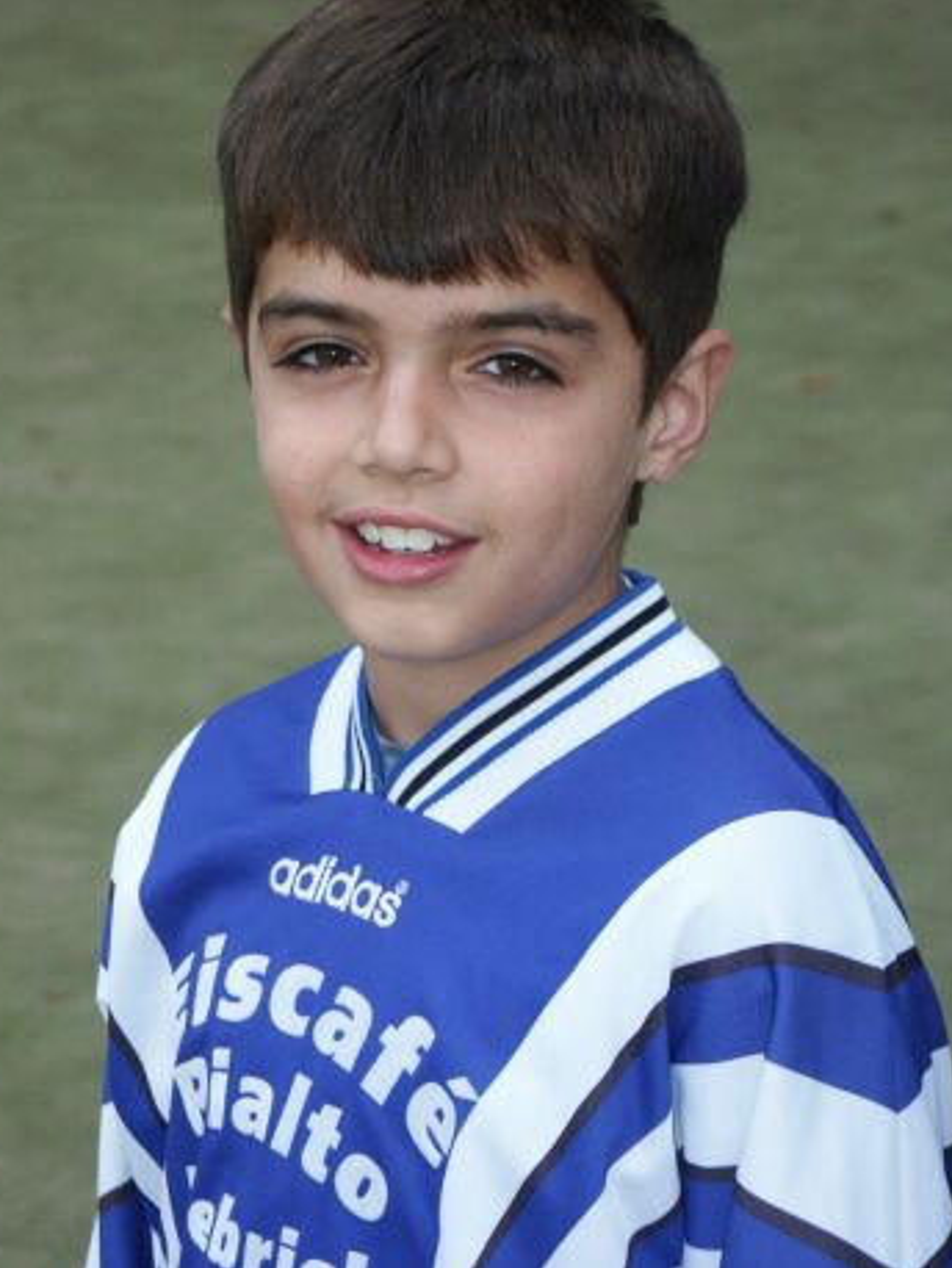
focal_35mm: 142
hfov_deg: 10.5
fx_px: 5202
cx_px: 423
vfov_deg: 13.9
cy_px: 536
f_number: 3.5
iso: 200
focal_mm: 30.98
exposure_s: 1/250
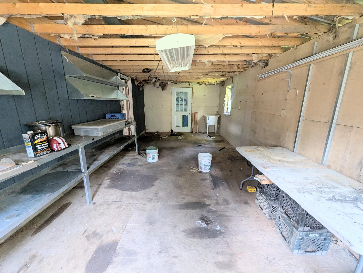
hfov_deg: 106.1
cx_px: 182
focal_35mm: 13
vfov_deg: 90.1
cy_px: 136
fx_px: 137
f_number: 2.2
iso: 229
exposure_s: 1/30.8
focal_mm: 1.95
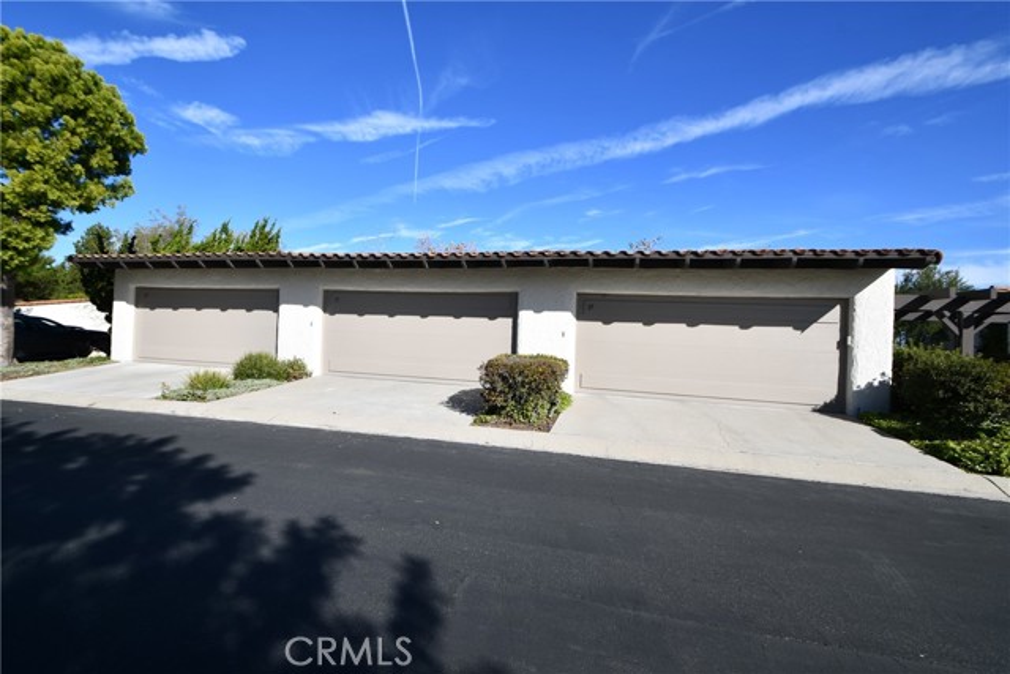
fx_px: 421
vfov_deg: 77.4
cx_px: 505
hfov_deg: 100.4
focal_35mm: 15
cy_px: 337
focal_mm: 10
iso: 100
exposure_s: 1/320
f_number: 9
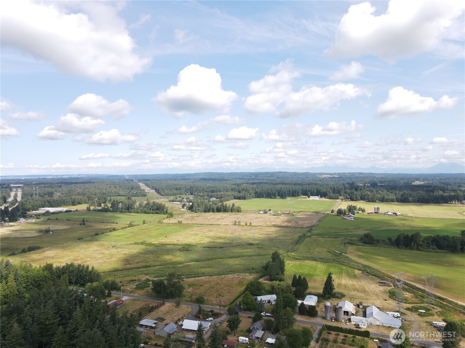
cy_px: 174
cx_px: 232
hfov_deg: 71.6
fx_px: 322
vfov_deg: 56.8
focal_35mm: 24
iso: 100
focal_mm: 4.5
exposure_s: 1/400
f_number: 2.8
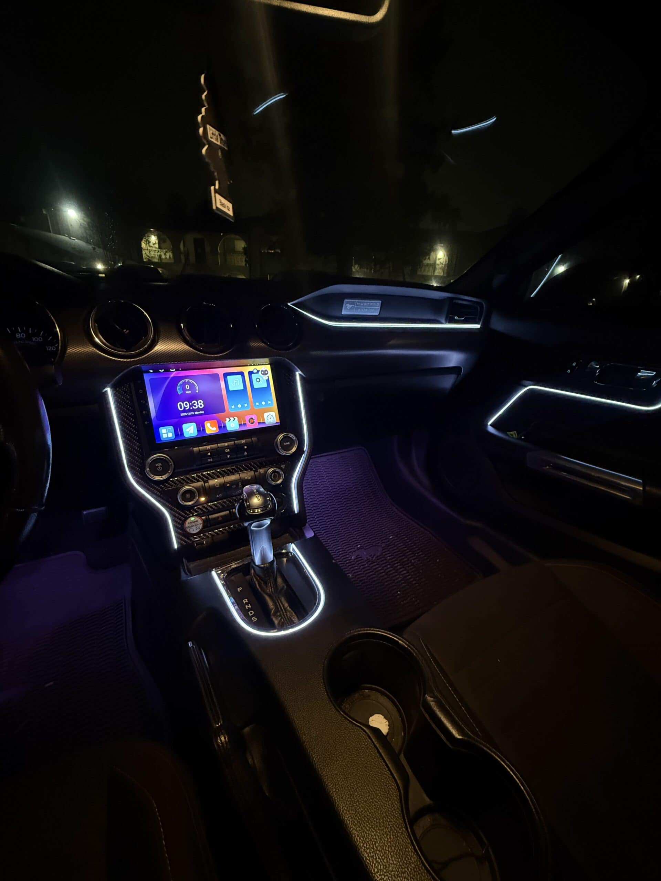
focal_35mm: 14
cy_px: 440
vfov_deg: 102.1
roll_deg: -2.7
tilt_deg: -21.5
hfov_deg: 85.7
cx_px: 330
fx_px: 356
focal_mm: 2.22
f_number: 2.2
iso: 1250
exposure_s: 1/25
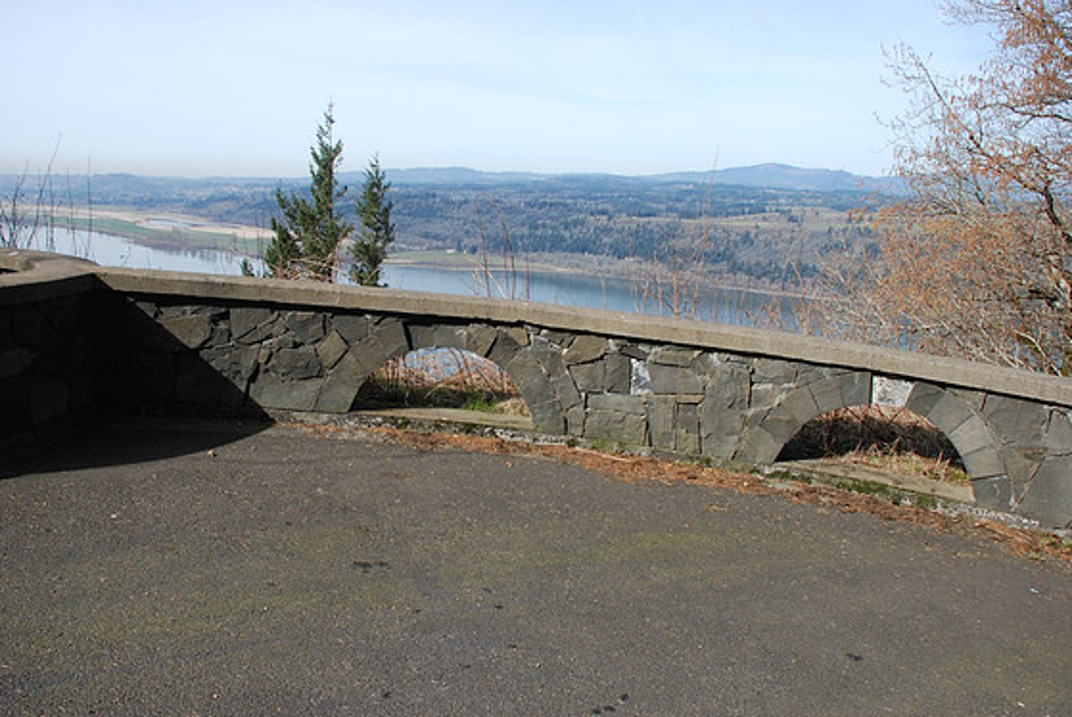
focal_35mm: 28
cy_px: 357
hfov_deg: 65.4
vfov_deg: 46.5
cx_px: 524
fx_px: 835
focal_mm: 18
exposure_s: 1/500
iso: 200
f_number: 5
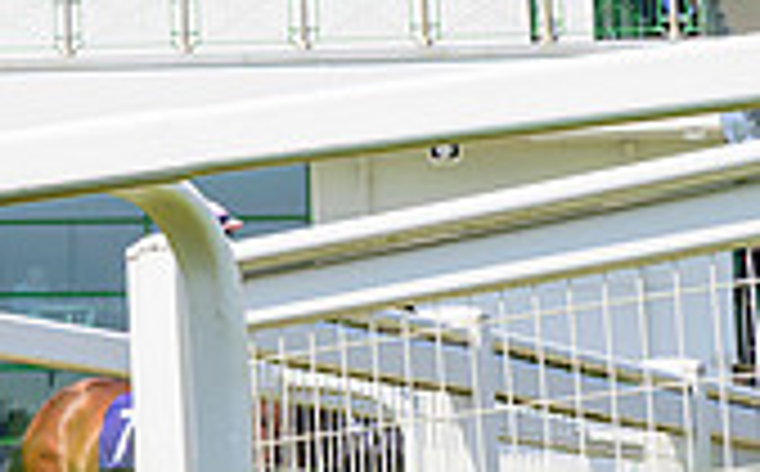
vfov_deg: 5.9
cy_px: -414
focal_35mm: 218
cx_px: -932
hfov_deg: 8.9
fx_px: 4508
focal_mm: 48
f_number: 6.3
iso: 100
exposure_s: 1/400
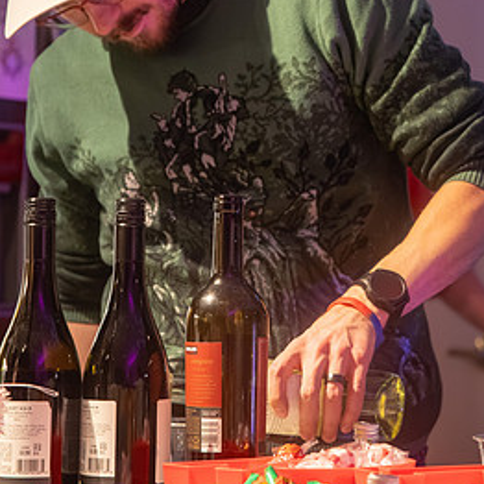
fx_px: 2531
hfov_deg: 10.9
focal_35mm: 160
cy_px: 158
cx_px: 344
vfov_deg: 10.9
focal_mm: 85
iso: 2500
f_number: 4.5
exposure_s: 1/50
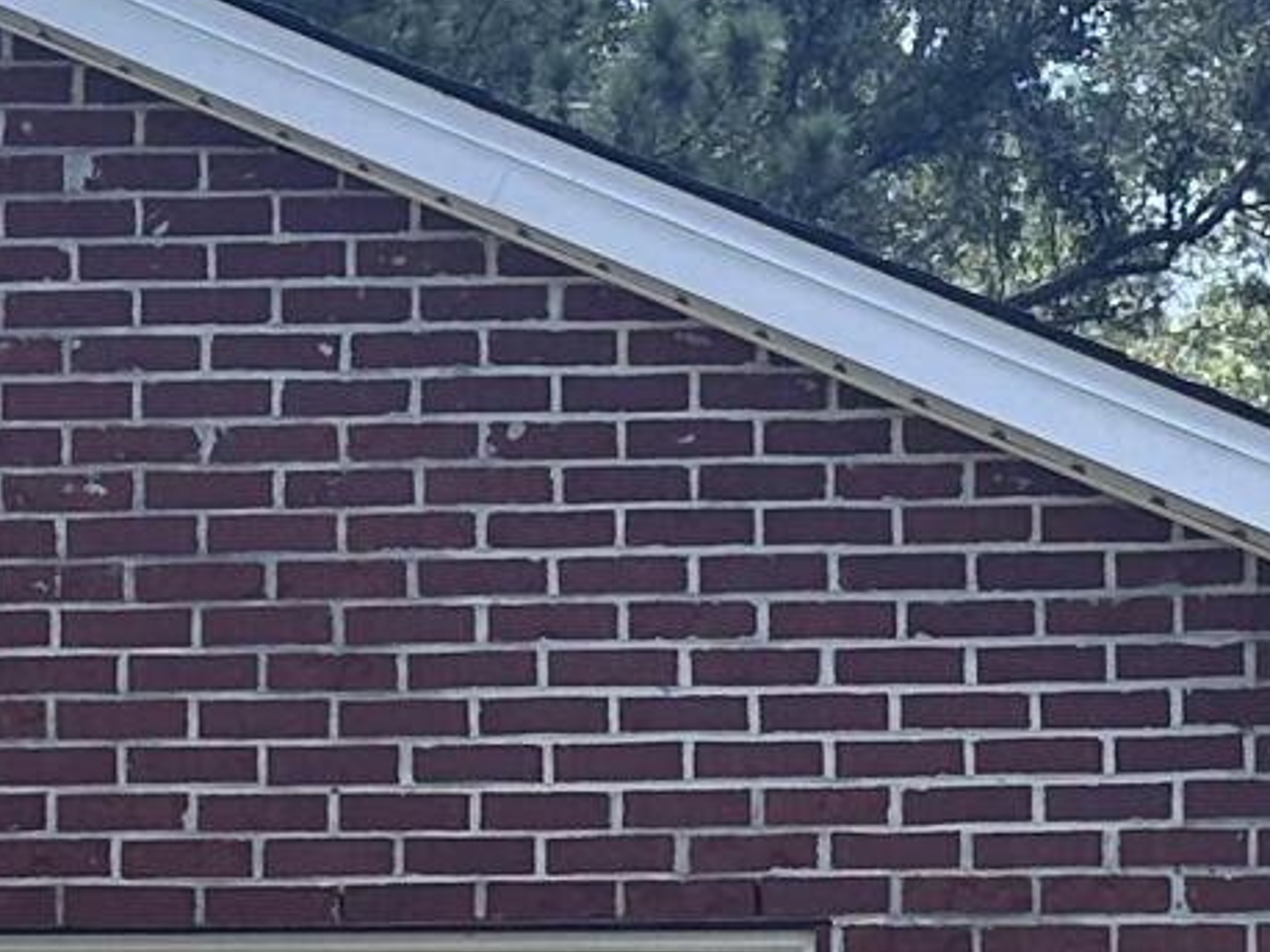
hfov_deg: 12.4
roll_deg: -0.5
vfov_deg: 9.4
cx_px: 1331
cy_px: 1032
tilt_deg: +4.1
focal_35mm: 157
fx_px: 5759
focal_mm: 6.86
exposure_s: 1/1393
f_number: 1.78
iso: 80
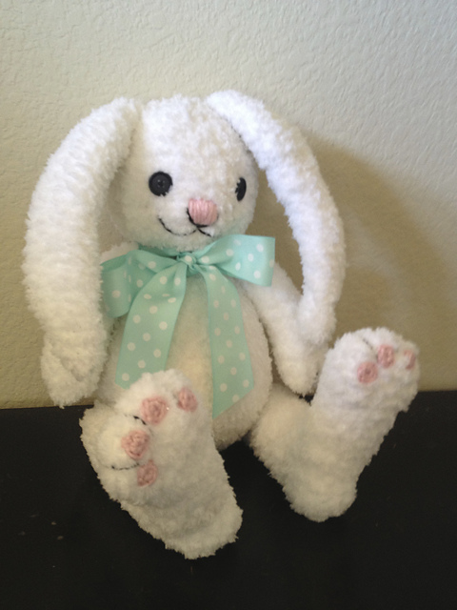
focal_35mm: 35
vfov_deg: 52.6
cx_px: 228
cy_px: 305
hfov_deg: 40.7
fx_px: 616
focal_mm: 4.28
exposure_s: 1/20
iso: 100
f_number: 2.4
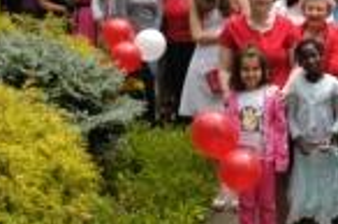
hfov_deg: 14.2
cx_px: 340
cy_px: 5
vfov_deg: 9.5
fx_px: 1337
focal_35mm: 143
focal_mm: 31
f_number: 14
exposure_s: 1/160
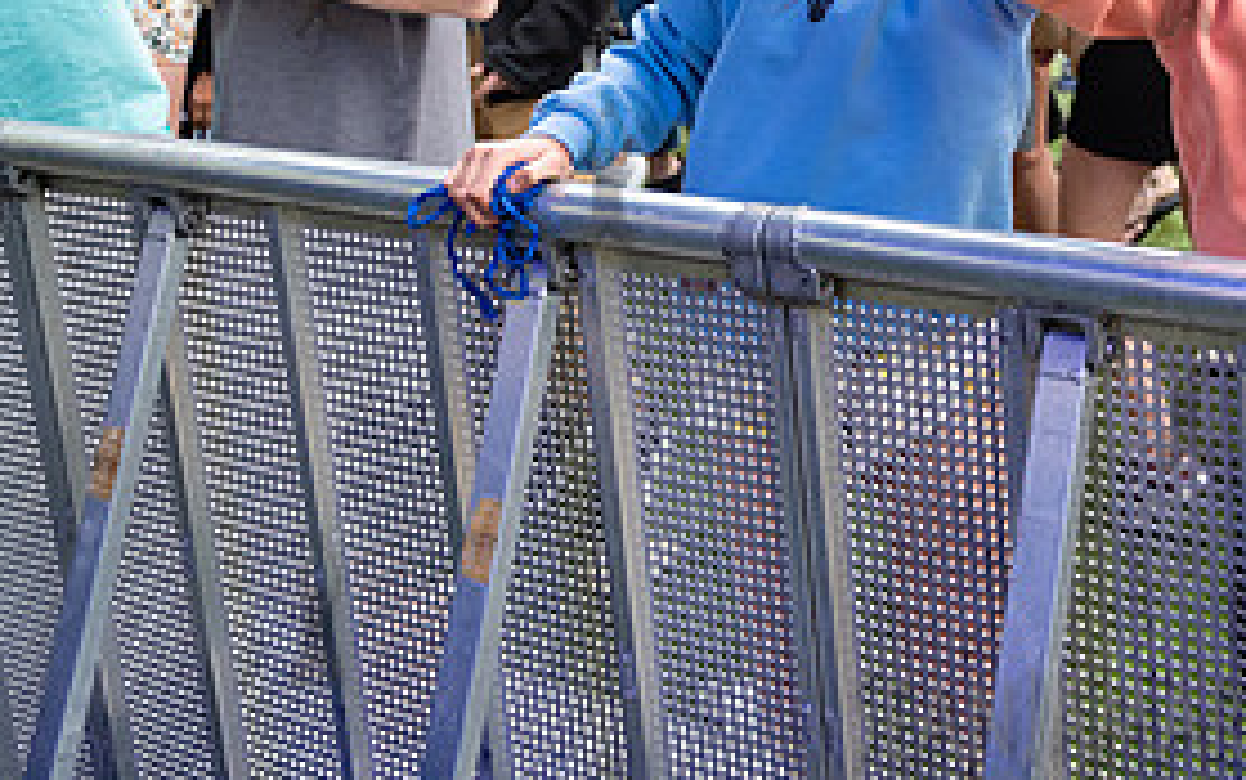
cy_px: -43
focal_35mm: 51
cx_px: 1183
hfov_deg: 36.4
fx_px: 1733
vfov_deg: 24.0
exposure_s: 1/800
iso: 1000
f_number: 3.2
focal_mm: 24
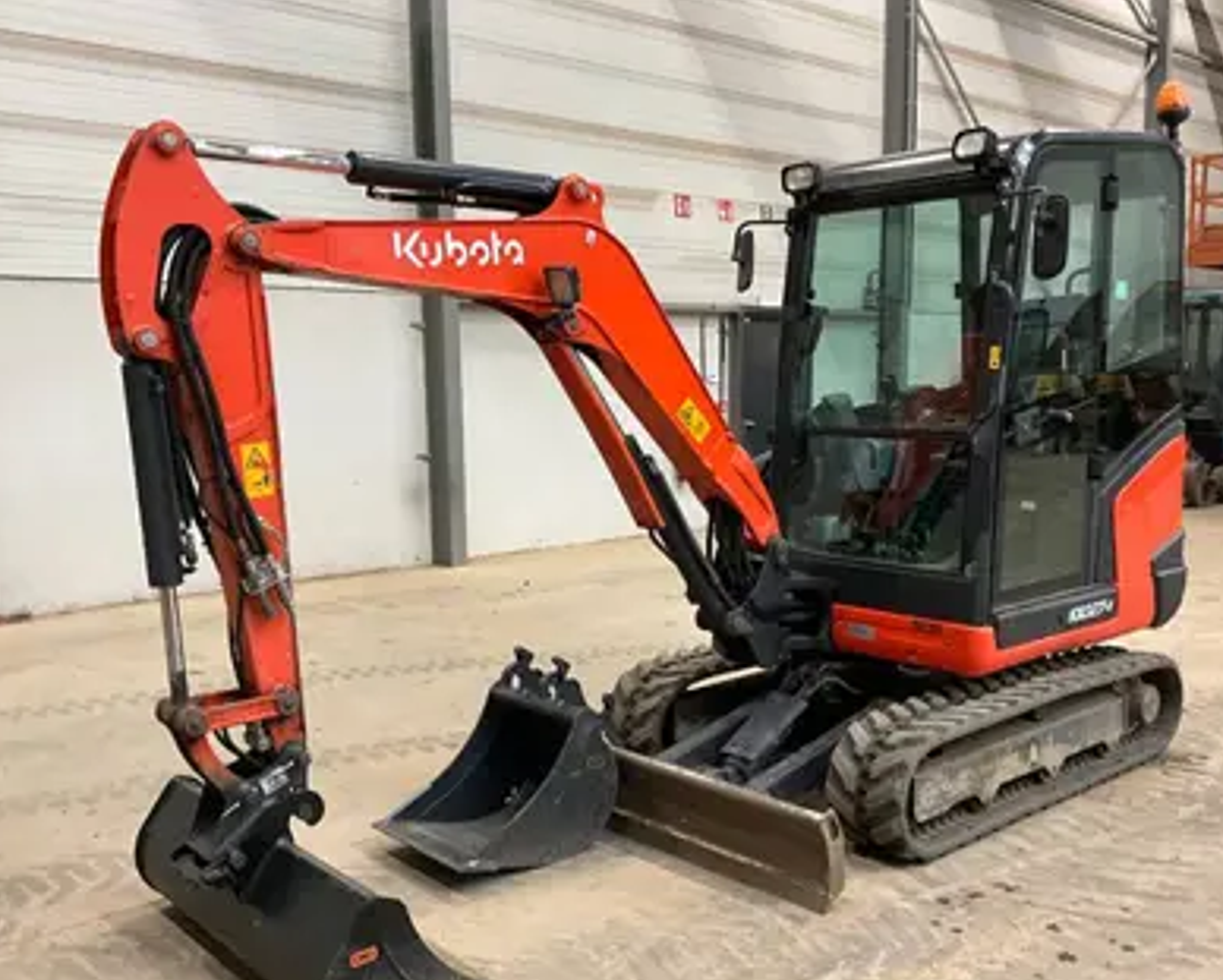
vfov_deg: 42.2
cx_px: 640
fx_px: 1268
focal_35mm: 35
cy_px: 564
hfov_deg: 51.5
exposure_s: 1/60
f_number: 1.8
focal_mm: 3
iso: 250
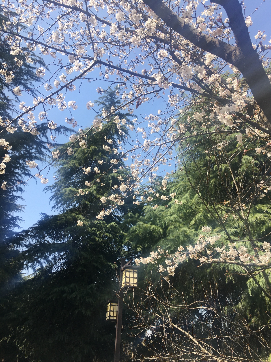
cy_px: 181
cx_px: 136
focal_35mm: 29
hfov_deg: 48.2
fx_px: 303
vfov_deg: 61.7
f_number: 2.2
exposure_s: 1/785
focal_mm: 4.15
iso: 25
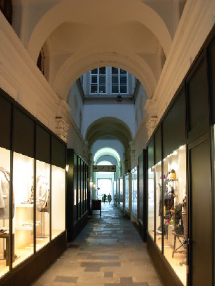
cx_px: 105
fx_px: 347
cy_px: 149
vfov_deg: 44.8
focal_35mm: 42
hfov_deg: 34.4
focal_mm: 6.3
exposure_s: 1/5.9
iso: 79
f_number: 2.9
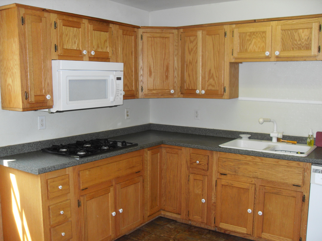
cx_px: 161
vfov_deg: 41.8
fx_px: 316
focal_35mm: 34
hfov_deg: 54.0
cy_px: 120
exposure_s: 1/45
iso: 100
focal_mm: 6.3
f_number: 2.8
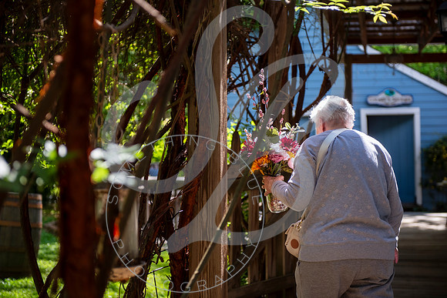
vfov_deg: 19.5
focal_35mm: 70
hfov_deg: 28.8
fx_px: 870
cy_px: 149
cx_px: 224
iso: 100
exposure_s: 1/320
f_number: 2.8
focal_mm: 70
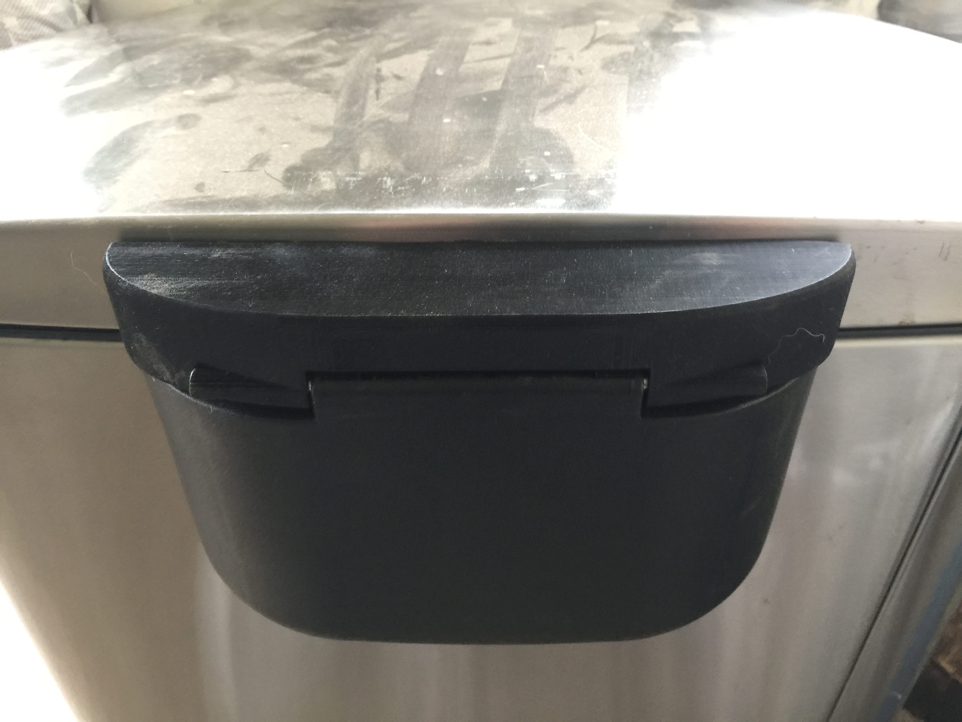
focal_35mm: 29
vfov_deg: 48.2
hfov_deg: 61.7
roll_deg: +1.2
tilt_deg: -40.0
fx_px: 806
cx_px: 481
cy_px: 361
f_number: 2.2
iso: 64
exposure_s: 1/4
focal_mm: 4.15
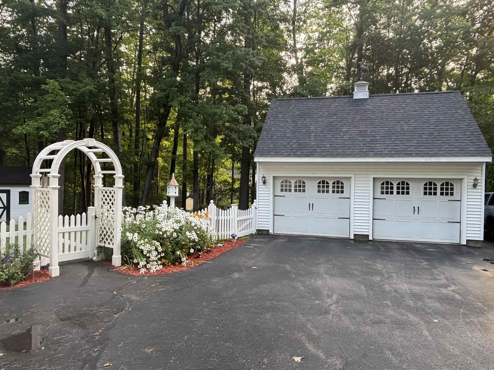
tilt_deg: -0.6
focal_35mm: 24
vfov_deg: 56.8
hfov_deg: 71.6
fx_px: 343
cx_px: 251
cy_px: 187
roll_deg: -0.9
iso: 100
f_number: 2.4
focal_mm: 1.54
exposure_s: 1/99
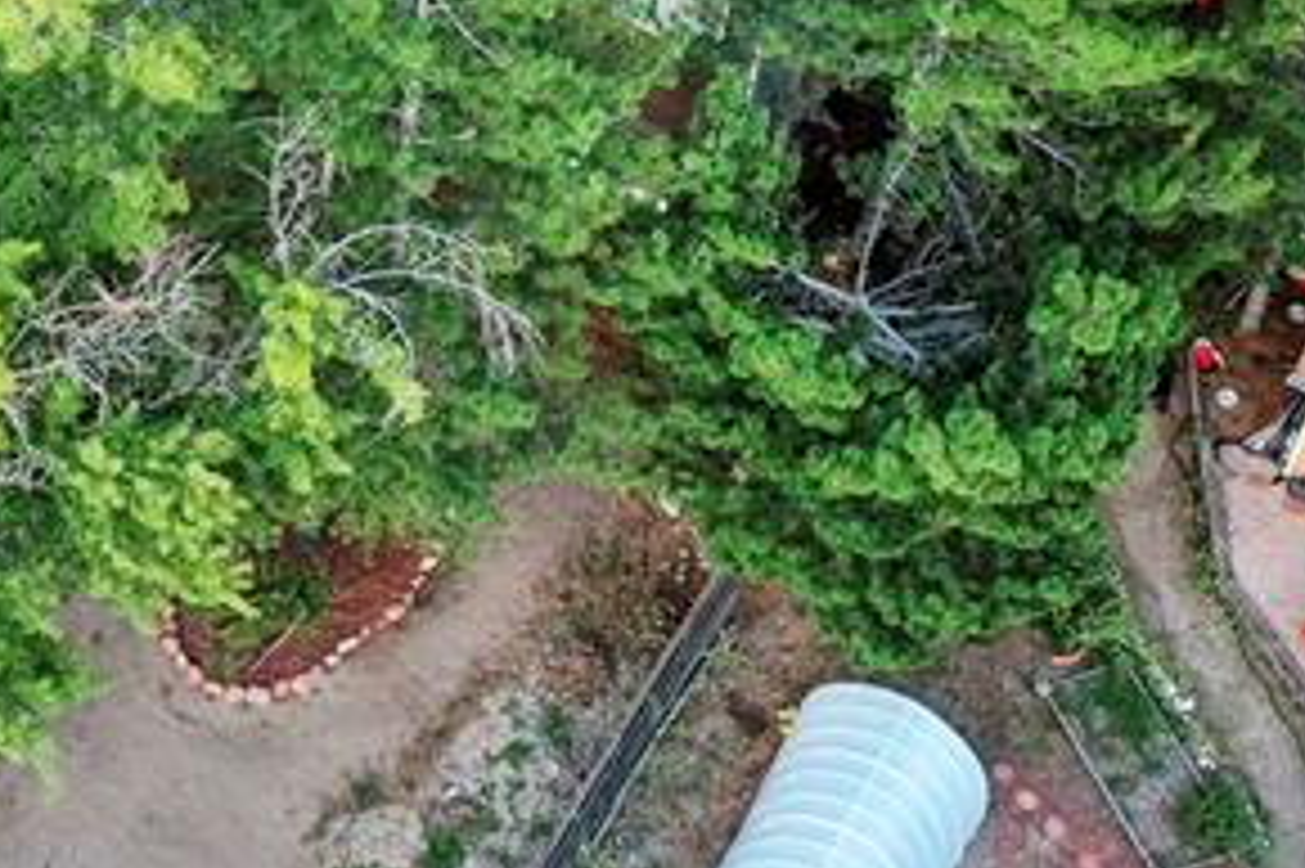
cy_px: -31
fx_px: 3587
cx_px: 45
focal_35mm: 99
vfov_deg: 13.6
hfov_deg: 20.1
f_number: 4.5
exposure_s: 1/50
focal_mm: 10.26
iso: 400
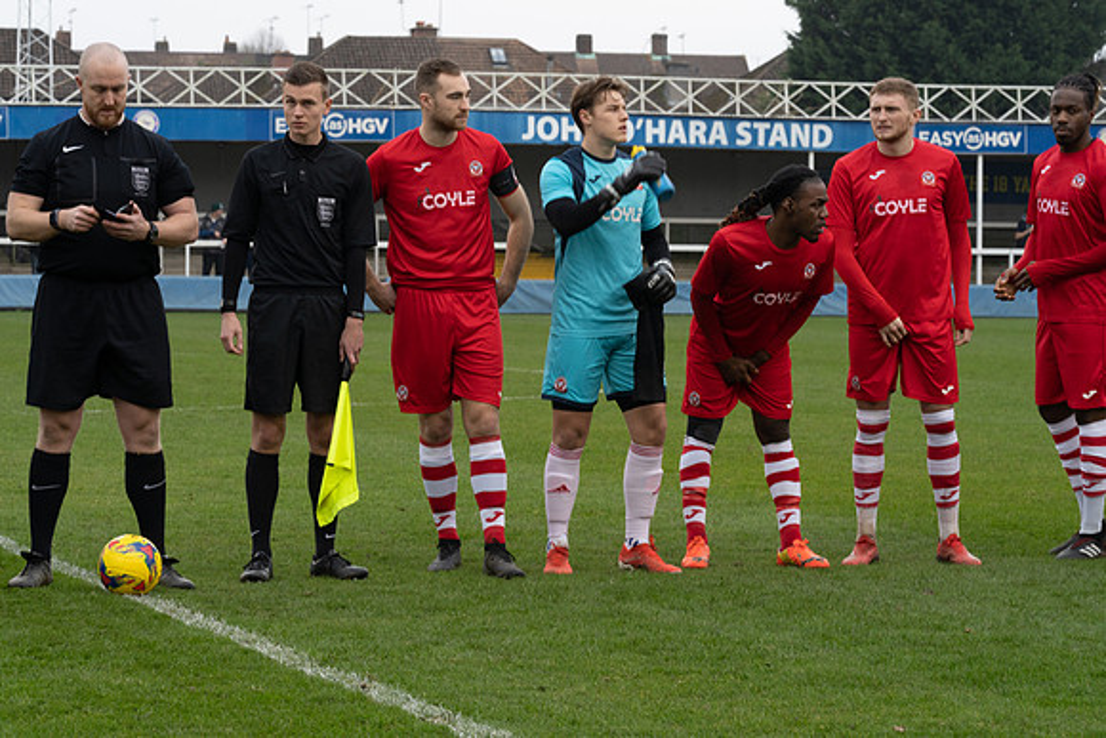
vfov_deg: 10.2
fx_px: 4148
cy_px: 369
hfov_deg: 15.2
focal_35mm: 135
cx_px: 553
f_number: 13
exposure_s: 1/100
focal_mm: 135
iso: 1000
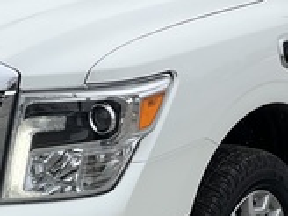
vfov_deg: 13.1
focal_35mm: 113
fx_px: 940
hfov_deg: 17.4
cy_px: 81
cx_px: 162
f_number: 1.8
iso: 25
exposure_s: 1/1055
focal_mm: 3
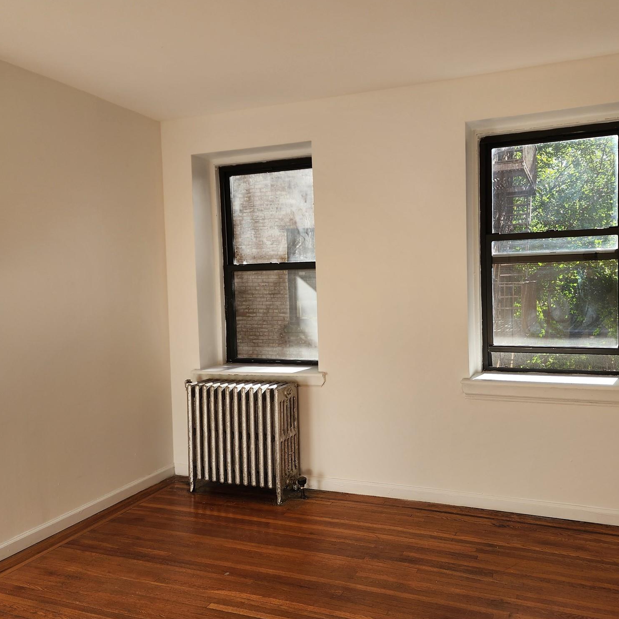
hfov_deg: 57.0
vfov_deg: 57.3
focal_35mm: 28
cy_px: 308
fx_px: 566
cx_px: 363
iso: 20
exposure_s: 1/180
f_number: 1.8
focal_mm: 6.4
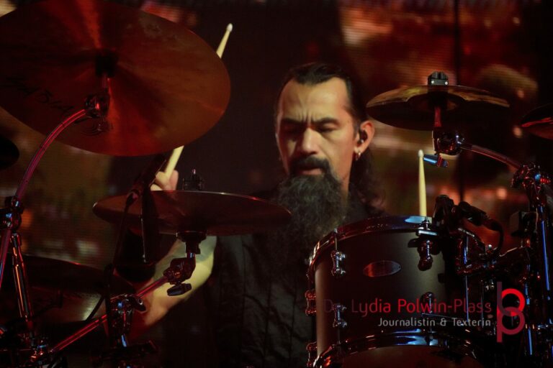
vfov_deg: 3.5
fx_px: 5967
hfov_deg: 5.3
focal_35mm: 388
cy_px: 184
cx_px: 276
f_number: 6.3
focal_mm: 259
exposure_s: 1/320
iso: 6400
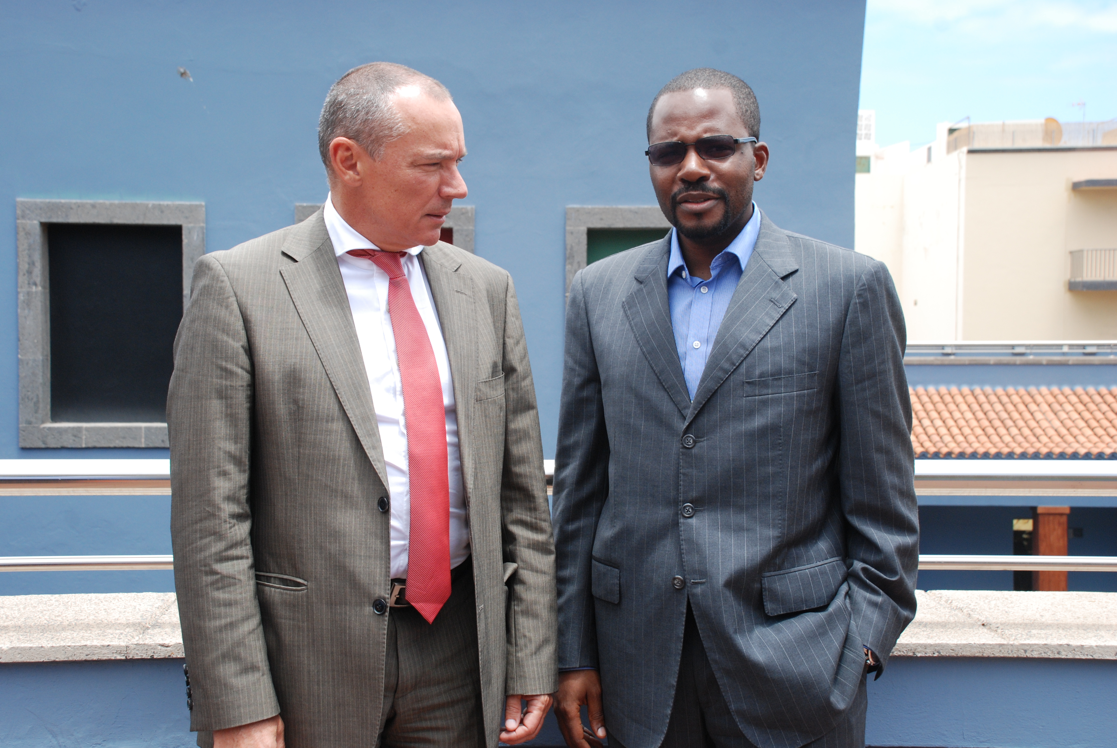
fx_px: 1491
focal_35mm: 48
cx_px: 558
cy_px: 374
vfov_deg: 28.2
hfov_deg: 41.1
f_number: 8
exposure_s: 1/250
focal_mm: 32
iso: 320
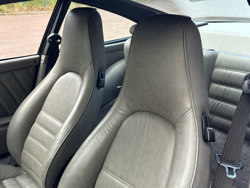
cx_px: 125
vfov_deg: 30.3
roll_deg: +1.0
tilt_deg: -16.3
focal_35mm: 48
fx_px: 347
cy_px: 94
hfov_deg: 39.7
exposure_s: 1/242
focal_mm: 6.76
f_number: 1.78
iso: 125
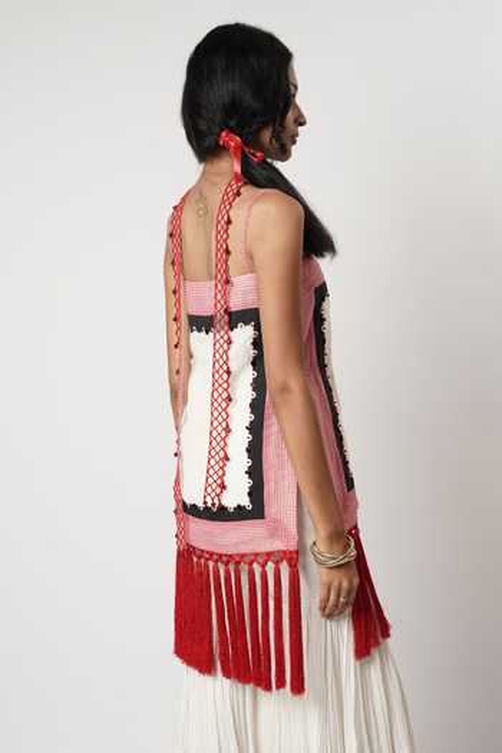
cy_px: 376
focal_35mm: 61
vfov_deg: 32.8
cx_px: 251
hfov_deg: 22.2
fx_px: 1278
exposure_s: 1/200
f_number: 5.6
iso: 100
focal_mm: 61.1
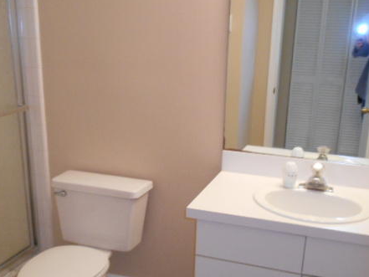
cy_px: 190
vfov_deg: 31.9
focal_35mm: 45
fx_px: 480
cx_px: 178
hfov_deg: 42.1
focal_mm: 5.5
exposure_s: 1/30
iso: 400
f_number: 3.6
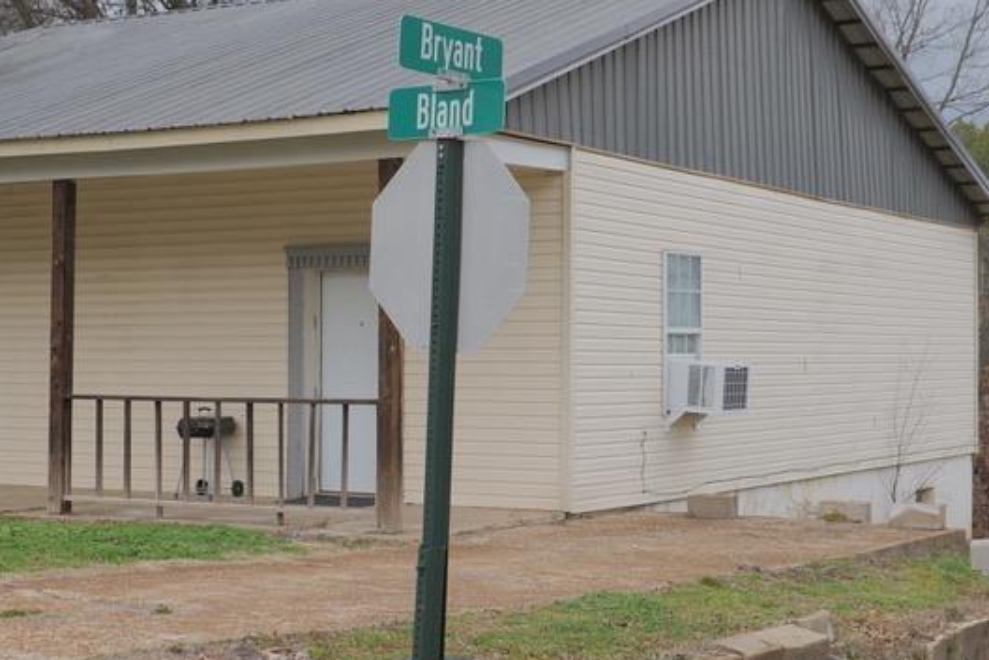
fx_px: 1978
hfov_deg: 28.0
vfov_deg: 18.9
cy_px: 285
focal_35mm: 72
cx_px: 371
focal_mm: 35
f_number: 5.6
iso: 160
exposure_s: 1/250
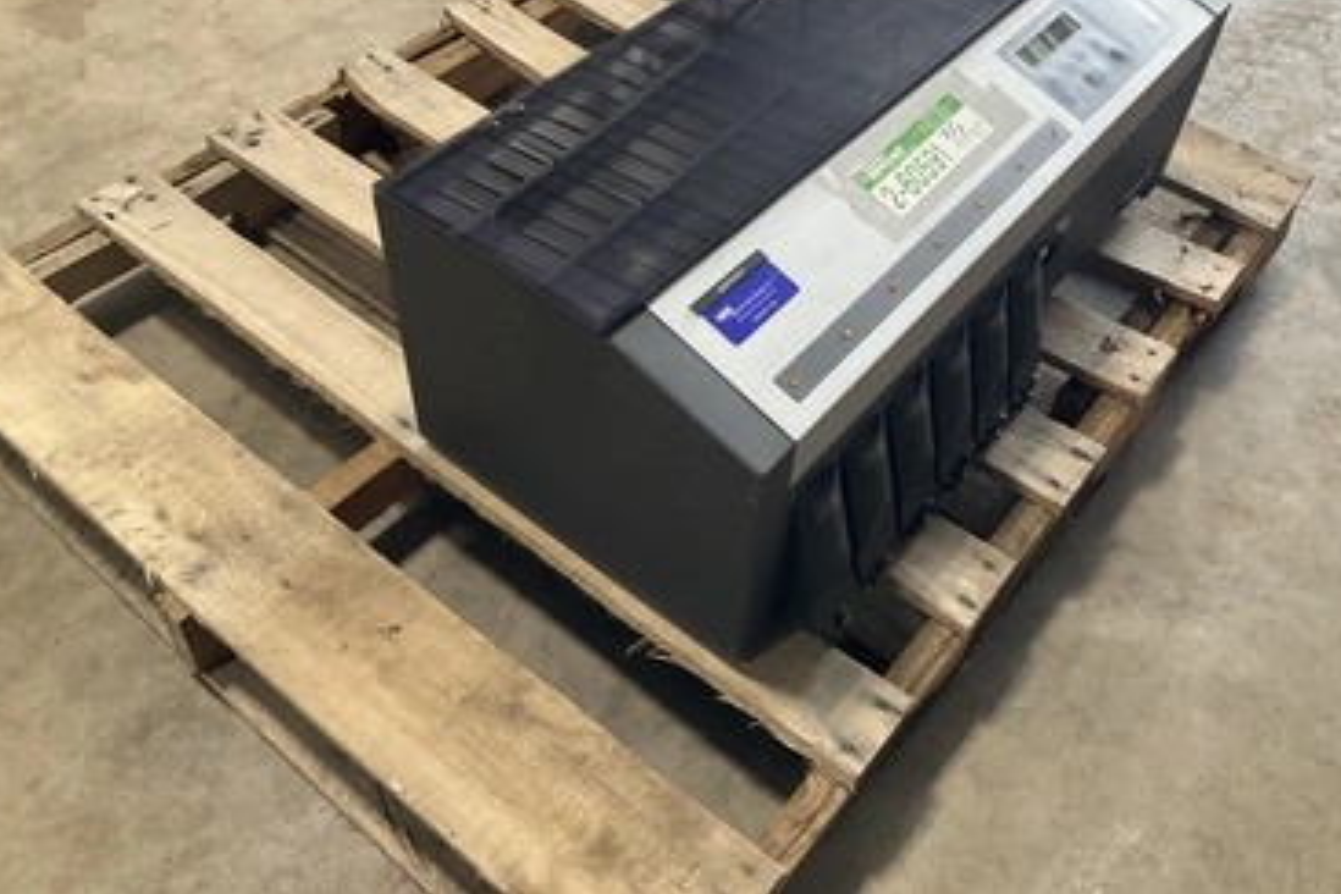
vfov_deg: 39.8
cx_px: 700
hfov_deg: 57.2
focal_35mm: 33
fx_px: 1229
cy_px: 348
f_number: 1.8
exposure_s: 1/60
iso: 80
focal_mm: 3
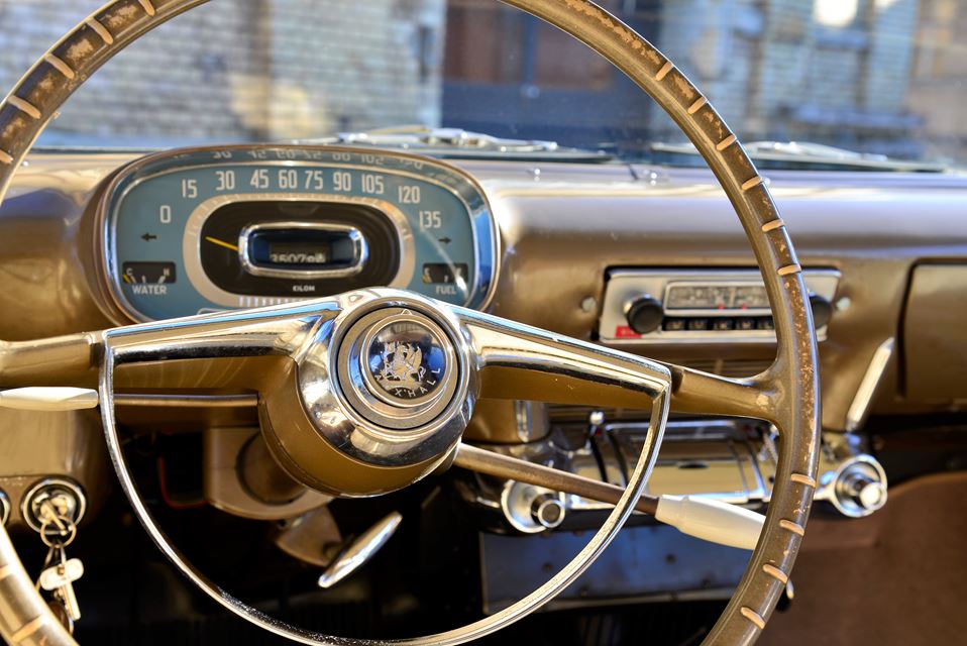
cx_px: 484
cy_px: 323
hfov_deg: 38.2
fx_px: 1398
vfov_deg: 26.0
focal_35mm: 52
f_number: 7.1
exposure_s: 1/60
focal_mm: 52
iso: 200
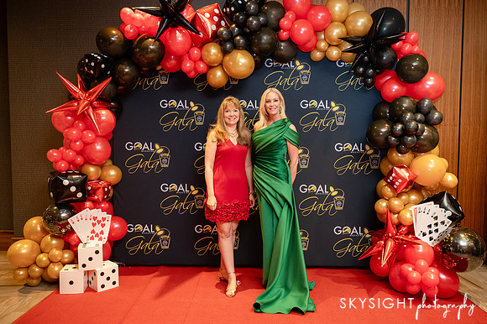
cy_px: 162
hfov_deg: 63.8
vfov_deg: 45.0
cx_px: 244
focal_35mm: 29
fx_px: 392
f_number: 2.8
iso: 3200
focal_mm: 28
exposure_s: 1/200
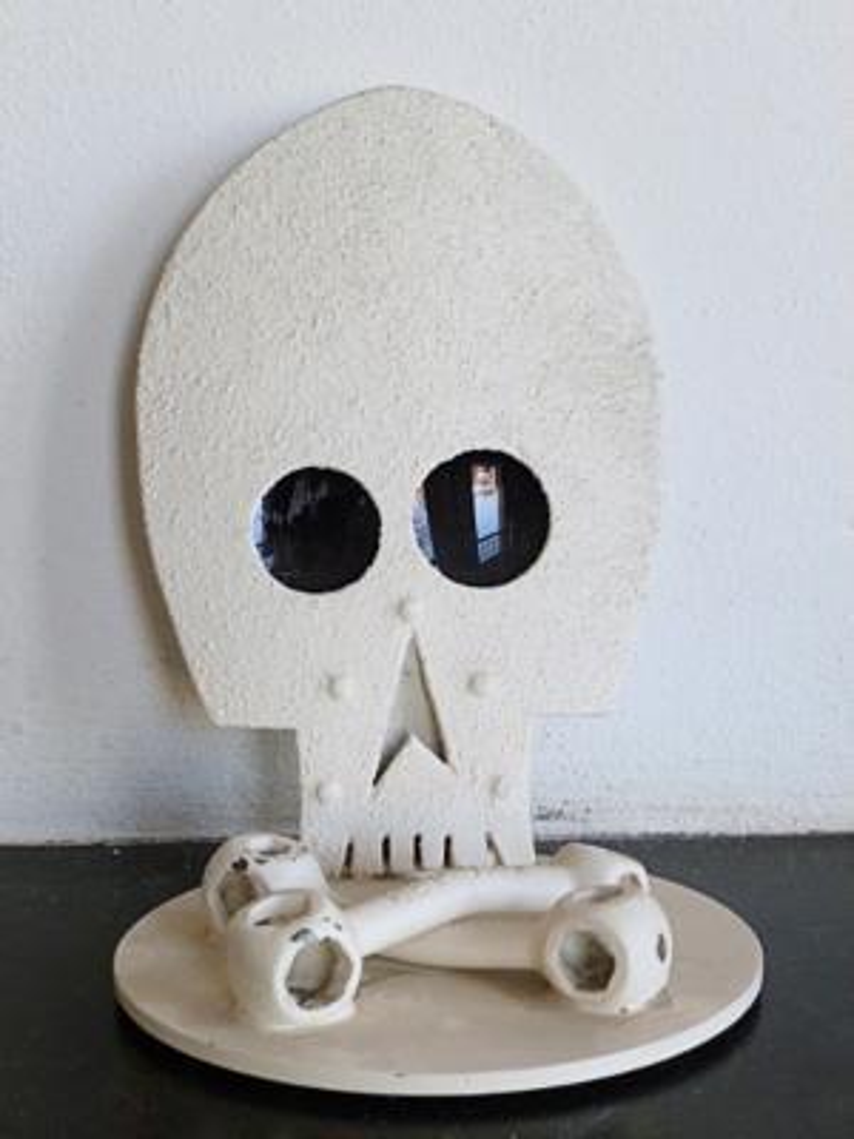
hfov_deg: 20.2
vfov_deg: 26.7
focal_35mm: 73
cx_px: 427
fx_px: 2401
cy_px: 570
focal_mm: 13.2
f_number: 4.7
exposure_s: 1/40
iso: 400
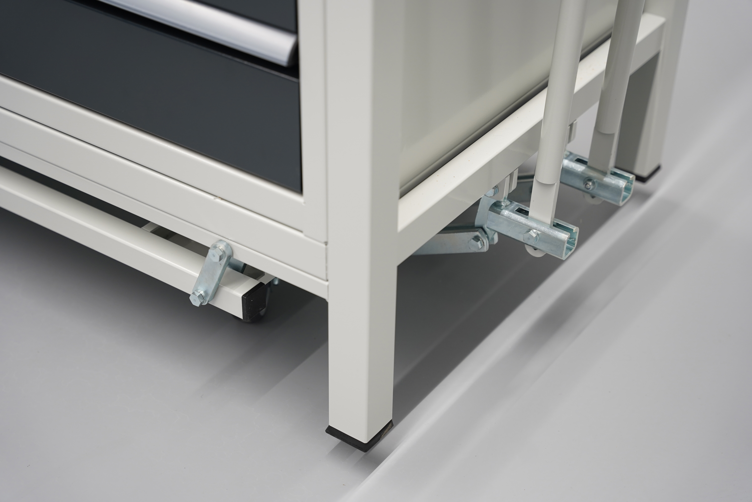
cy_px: 251
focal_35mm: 61
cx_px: 376
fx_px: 1278
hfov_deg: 32.8
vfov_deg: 22.2
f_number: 3.2
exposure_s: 1/160
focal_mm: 61.2
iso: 500
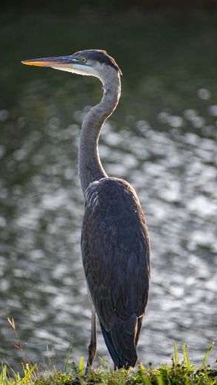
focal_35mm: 421
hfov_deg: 2.9
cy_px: 193
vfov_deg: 5.1
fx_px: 4299
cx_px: 102
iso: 280
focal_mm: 400
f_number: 5.6
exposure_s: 1/250
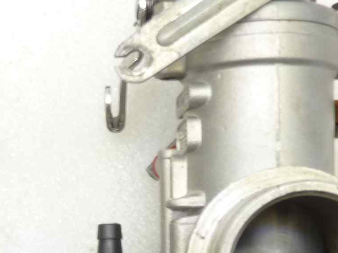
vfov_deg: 17.2
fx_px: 820
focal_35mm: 84
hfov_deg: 22.7
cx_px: 32
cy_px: 252
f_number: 3.3
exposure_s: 1/8
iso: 80
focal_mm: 4.1
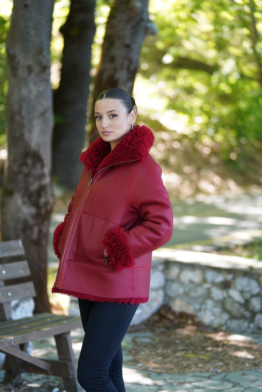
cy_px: 196
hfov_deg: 13.4
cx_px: 131
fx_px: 1113
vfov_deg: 20.0
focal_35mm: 102
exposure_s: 1/320
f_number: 2.8
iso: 500
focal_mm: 102
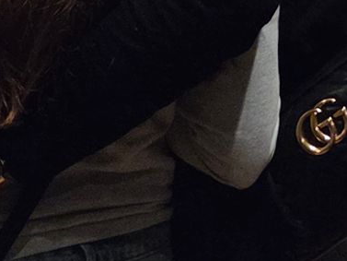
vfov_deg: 10.7
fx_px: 1223
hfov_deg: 15.3
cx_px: 461
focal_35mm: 122
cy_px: -319
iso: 2500
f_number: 1.8
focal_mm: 5.4
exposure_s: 1/120
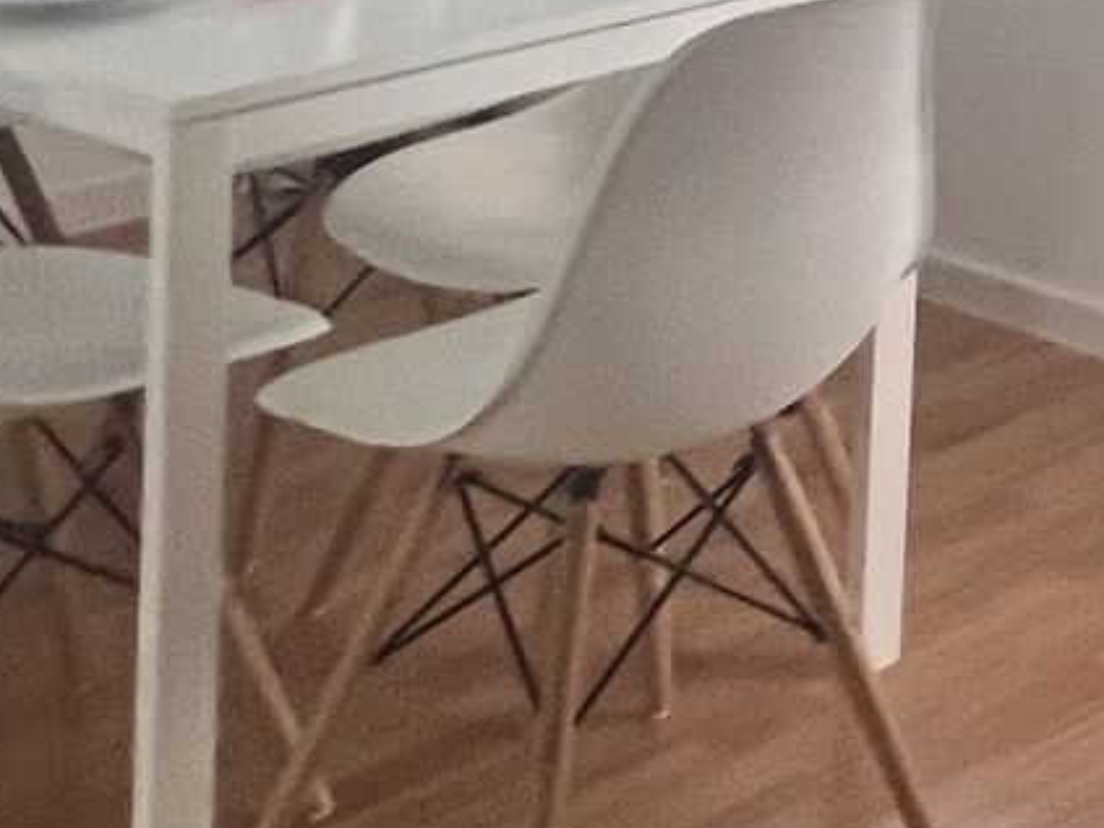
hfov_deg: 18.5
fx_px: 2742
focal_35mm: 86
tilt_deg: -1.6
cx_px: 1903
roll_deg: -1.8
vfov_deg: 14.8
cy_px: -697
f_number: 1.8
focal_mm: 1.57
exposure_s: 1/91
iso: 250
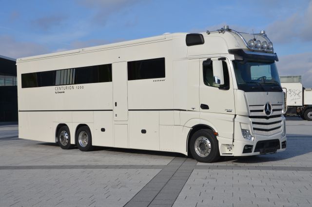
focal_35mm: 52
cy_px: 104
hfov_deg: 37.9
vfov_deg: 25.6
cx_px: 156
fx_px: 454
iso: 100
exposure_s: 1/320
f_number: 9
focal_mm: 35
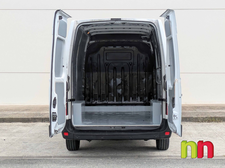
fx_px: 156
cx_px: 112
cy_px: 84
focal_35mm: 24
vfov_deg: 56.8
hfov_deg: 71.6
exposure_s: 1/3200
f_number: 1.8
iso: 80
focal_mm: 6.86
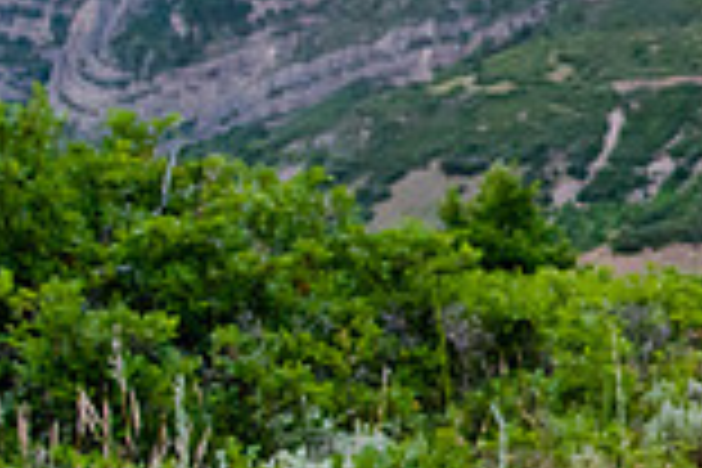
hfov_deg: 17.3
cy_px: 162
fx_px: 2067
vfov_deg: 12.9
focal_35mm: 106
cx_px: 1061
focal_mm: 24
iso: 2500
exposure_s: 1/250
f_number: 4
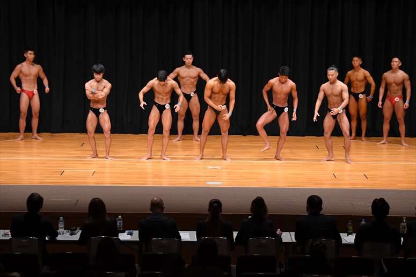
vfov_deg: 11.7
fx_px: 1351
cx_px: 208
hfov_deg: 17.5
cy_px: 138
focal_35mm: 117
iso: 4000
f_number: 5.6
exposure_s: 1/400
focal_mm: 78
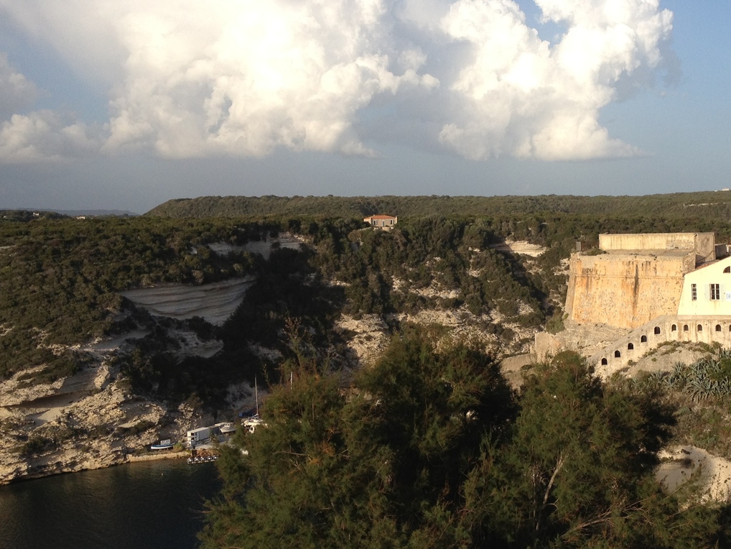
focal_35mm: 55
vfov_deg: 26.6
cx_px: 528
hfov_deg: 34.4
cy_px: 279
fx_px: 1162
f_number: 2.4
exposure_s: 1/1493
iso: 64
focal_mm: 4.28
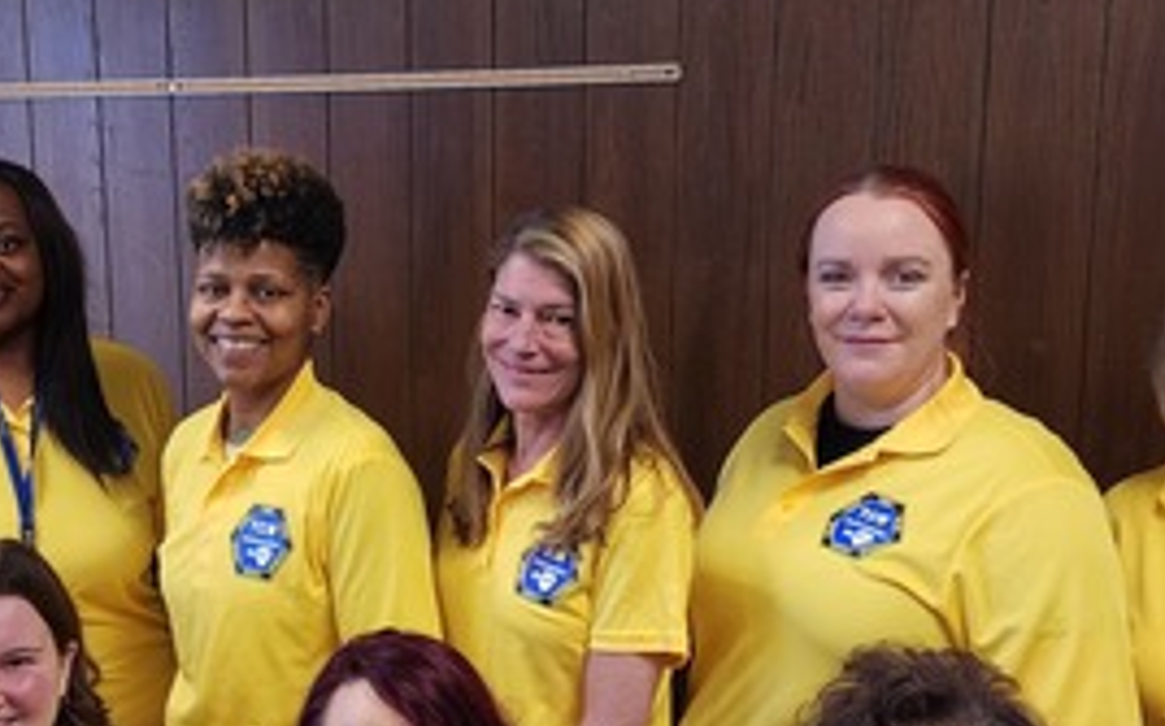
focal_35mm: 51
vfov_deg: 25.2
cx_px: 469
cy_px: 483
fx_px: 1618
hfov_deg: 39.4
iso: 320
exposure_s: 1/120
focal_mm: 6.4
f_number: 1.8
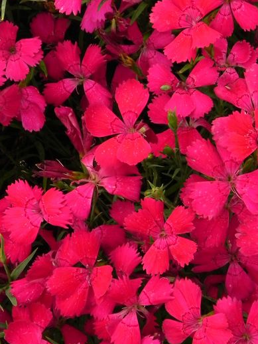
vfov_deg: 27.3
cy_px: 202
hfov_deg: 20.6
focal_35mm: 71
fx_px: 705
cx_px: 194
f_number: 8
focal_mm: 8.2
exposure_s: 1/60
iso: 160
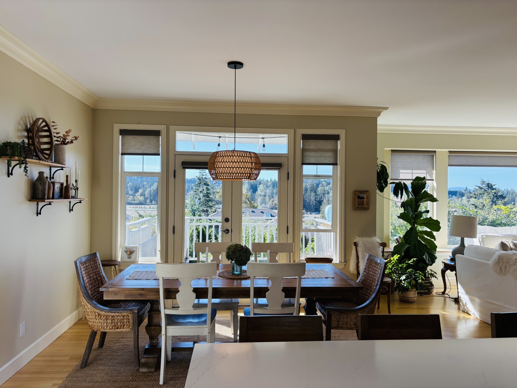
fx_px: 388
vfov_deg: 53.1
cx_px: 258
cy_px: 194
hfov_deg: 67.3
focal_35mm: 26
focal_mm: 5.96
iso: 50
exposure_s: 1/374
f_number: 1.6
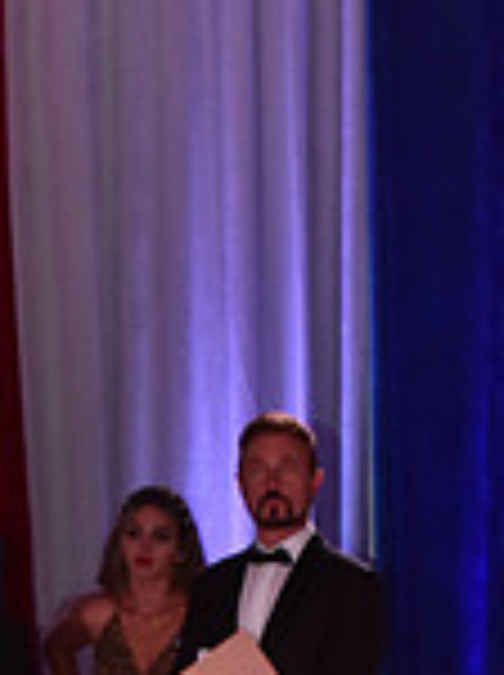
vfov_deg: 5.5
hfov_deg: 4.2
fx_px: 6892
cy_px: 1192
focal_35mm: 354
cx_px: 799
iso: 2500
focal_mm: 95
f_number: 7.1
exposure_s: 1/320
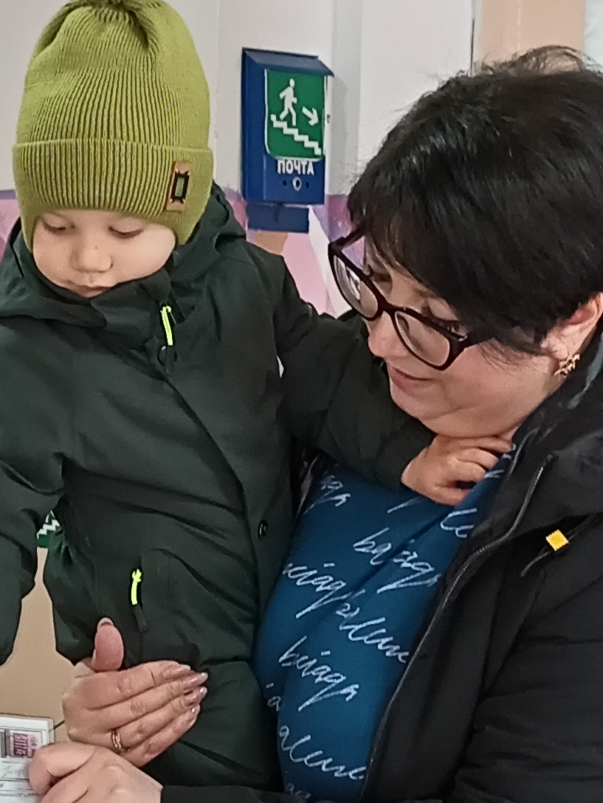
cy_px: 619
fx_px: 2183
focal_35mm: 94
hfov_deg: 15.7
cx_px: 145
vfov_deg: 20.7
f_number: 1.8
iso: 918
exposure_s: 1/25
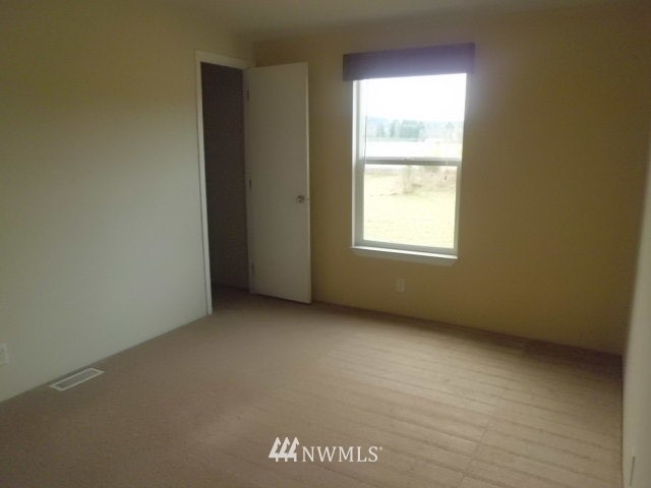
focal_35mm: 26
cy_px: 244
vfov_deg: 53.1
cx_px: 326
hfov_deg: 67.3
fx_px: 489
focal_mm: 4.7
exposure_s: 1/100
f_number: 2.8
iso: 400
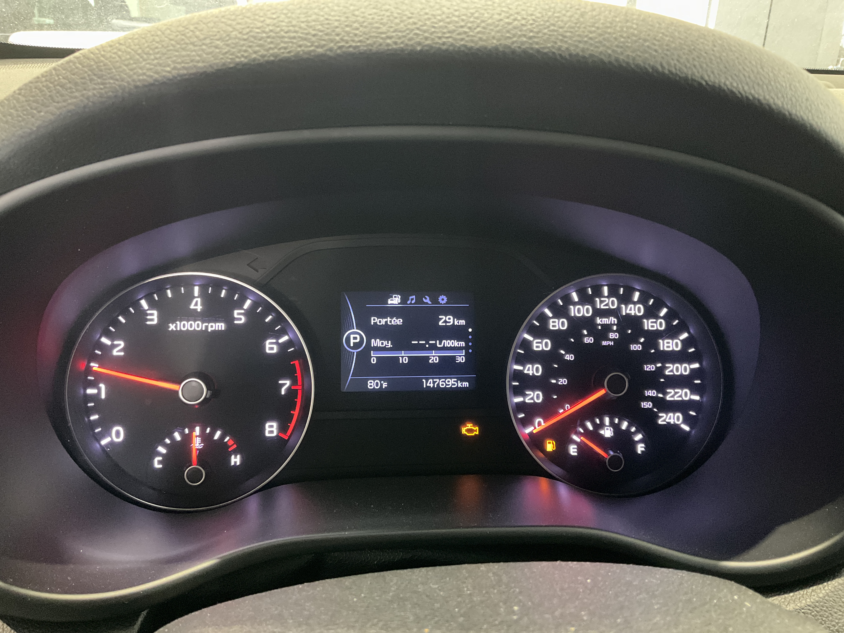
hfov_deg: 61.7
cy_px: 316
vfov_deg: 48.2
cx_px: 422
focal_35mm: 29
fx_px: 707
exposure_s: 1/28
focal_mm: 3
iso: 640
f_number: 1.8
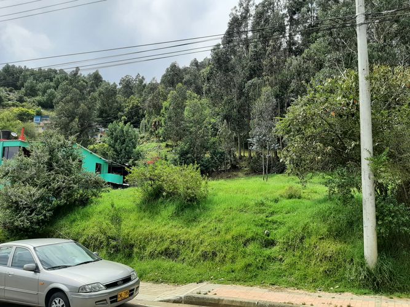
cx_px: 205
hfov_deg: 67.3
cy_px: 154
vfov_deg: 53.0
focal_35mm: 26
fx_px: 308
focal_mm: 3.93
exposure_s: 1/2037
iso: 40
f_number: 1.7
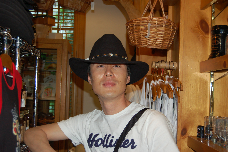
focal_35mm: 57
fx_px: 361
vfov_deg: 23.7
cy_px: 76
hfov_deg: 35.1
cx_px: 114
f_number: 4.8
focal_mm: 38
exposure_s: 1/60
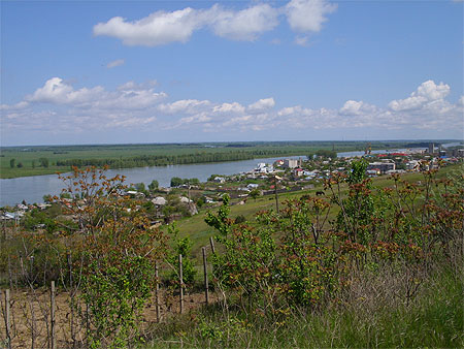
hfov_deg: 49.0
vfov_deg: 37.8
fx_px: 510
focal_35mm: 38
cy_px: 174
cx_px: 232
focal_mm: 7.8
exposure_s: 1/384
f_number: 7.4
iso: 50
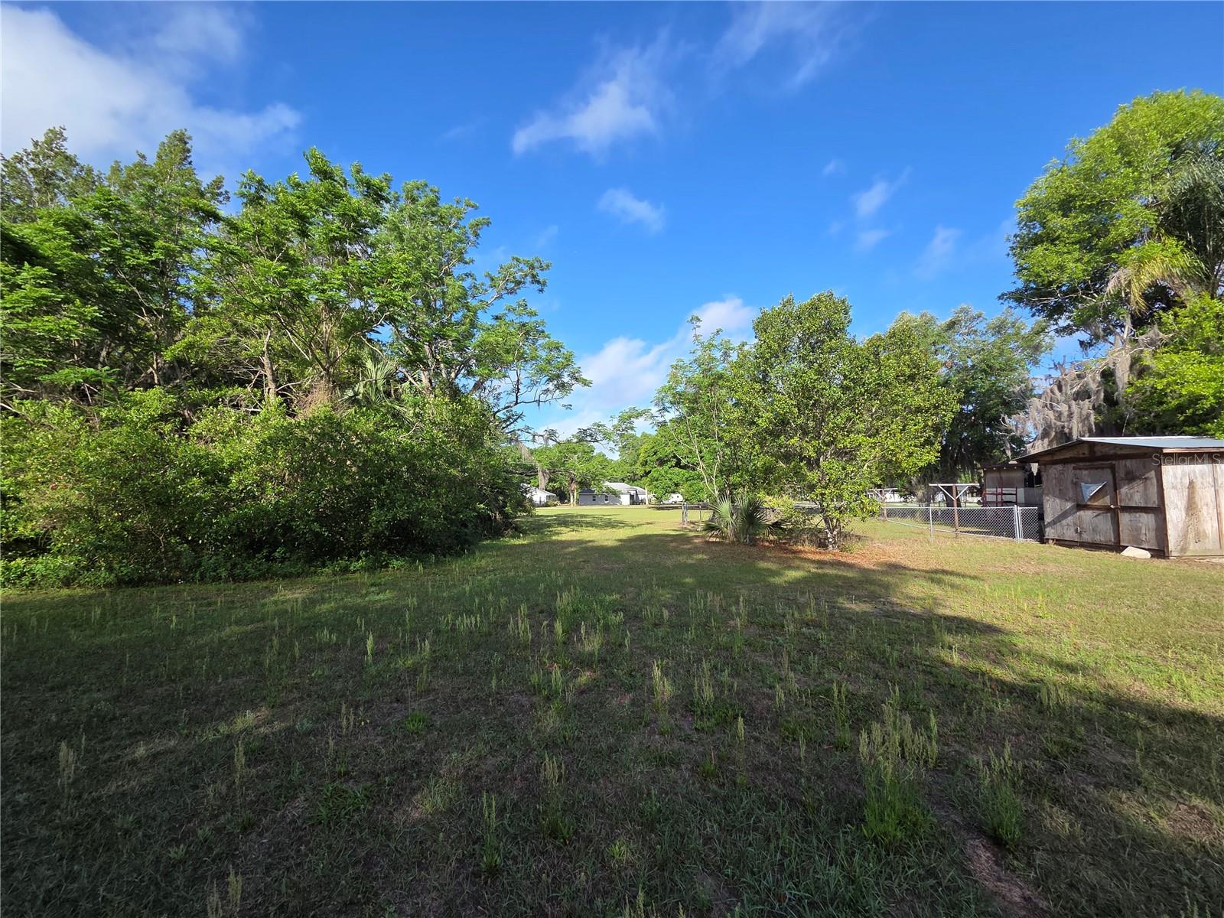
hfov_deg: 106.2
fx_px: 460
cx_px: 612
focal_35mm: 13
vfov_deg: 89.9
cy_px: 459
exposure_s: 1/1099
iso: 50
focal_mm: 2.2
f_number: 2.2
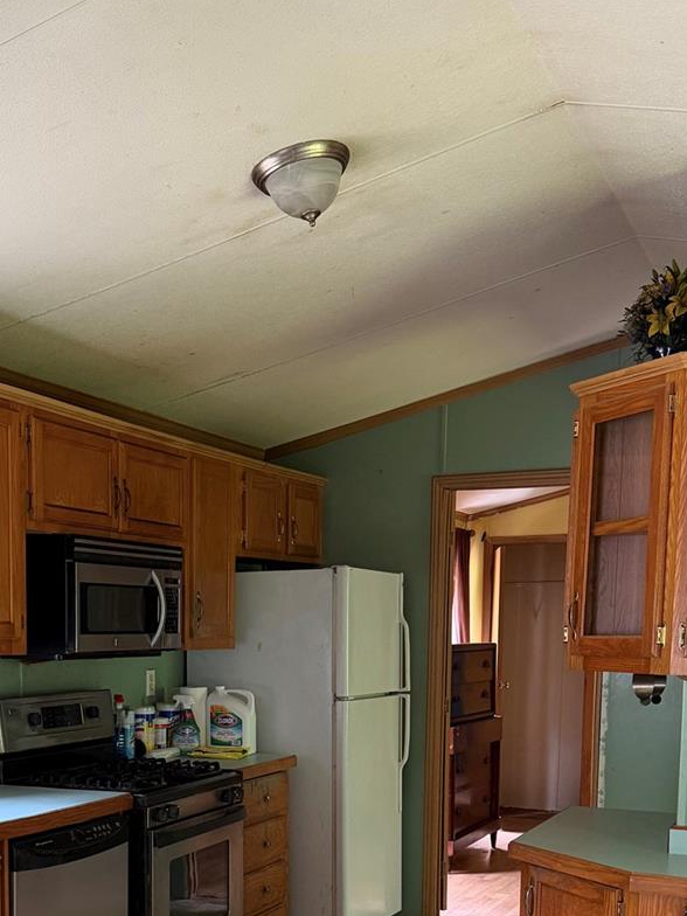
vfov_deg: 38.6
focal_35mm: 47
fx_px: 1244
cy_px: 759
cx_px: 224
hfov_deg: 30.6
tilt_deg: -6.0
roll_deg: -0.3
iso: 250
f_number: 1.78
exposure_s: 1/60
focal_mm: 6.76
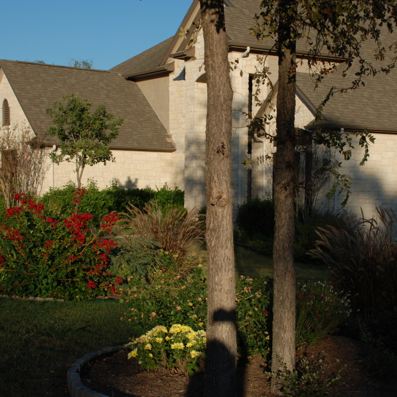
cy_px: 211
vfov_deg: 26.2
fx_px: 853
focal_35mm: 66
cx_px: 218
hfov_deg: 26.2
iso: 100
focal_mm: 31
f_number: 8
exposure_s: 1/250
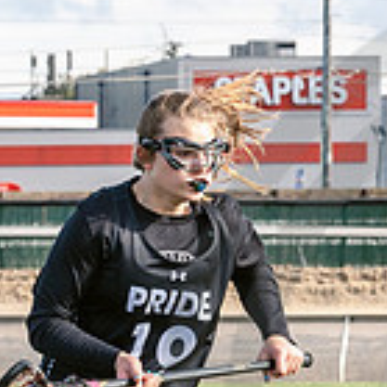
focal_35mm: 470
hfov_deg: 3.7
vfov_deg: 3.7
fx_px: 5945
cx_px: 627
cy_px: 489
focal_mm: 86
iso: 400
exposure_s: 1/800
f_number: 7.1
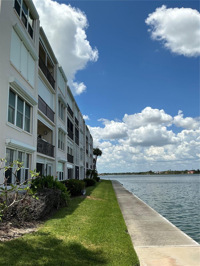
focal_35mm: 28
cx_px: 100
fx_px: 216
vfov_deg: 63.4
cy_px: 133
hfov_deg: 49.7
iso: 25
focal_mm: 3
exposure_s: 1/2959
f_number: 1.8
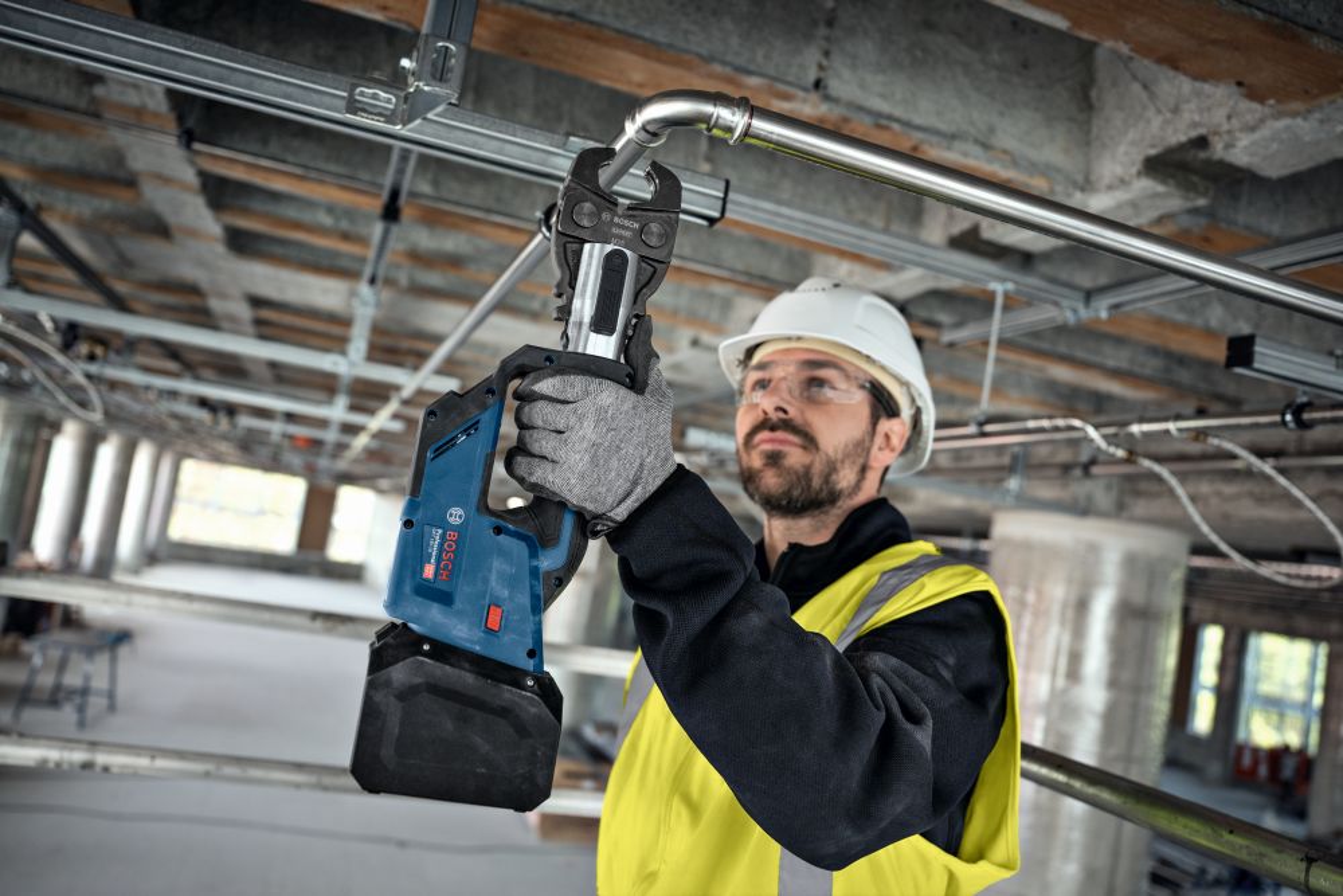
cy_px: 448
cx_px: 672
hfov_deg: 63.7
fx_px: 1082
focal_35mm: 29
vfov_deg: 45.0
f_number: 3.2
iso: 400
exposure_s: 1/160
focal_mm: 29
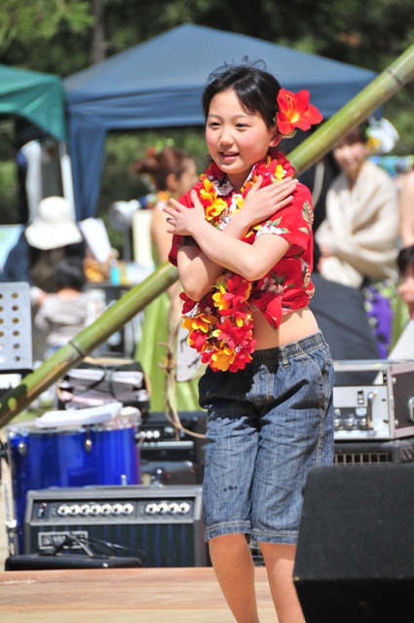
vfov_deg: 6.9
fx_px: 5189
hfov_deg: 4.6
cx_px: 207
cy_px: 312
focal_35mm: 300
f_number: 5.6
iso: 200
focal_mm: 200
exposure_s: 1/800
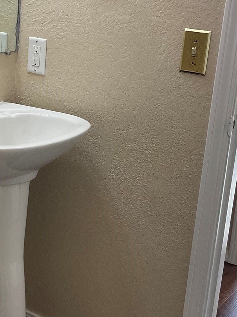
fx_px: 630
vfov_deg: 28.1
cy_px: 139
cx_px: 63
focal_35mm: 69
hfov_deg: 21.1
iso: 40
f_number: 1.8
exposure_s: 1/60
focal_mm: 3
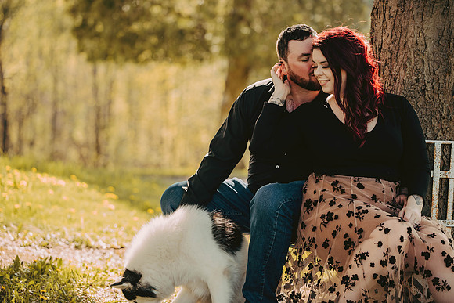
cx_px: 227
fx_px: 1463
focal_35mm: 116
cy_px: 152
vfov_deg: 11.8
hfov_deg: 17.6
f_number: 2.8
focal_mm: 116
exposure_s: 1/500
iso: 400
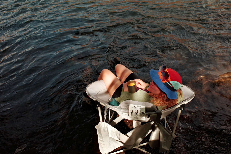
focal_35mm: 28
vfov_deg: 46.4
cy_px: 77
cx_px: 116
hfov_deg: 65.5
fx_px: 180
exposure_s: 1/400
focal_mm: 18.3
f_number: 5.6
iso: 200
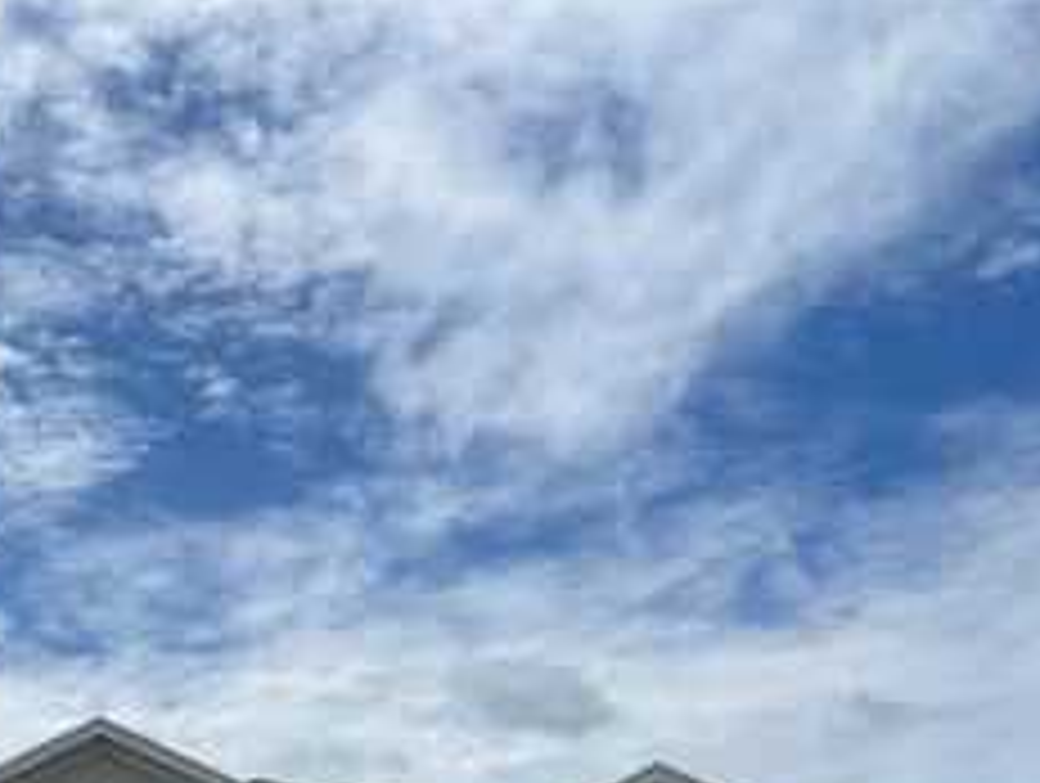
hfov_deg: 34.8
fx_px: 1625
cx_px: 266
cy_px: 826
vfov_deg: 25.4
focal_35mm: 54
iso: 32
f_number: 1.6
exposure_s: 1/8547
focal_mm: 5.1
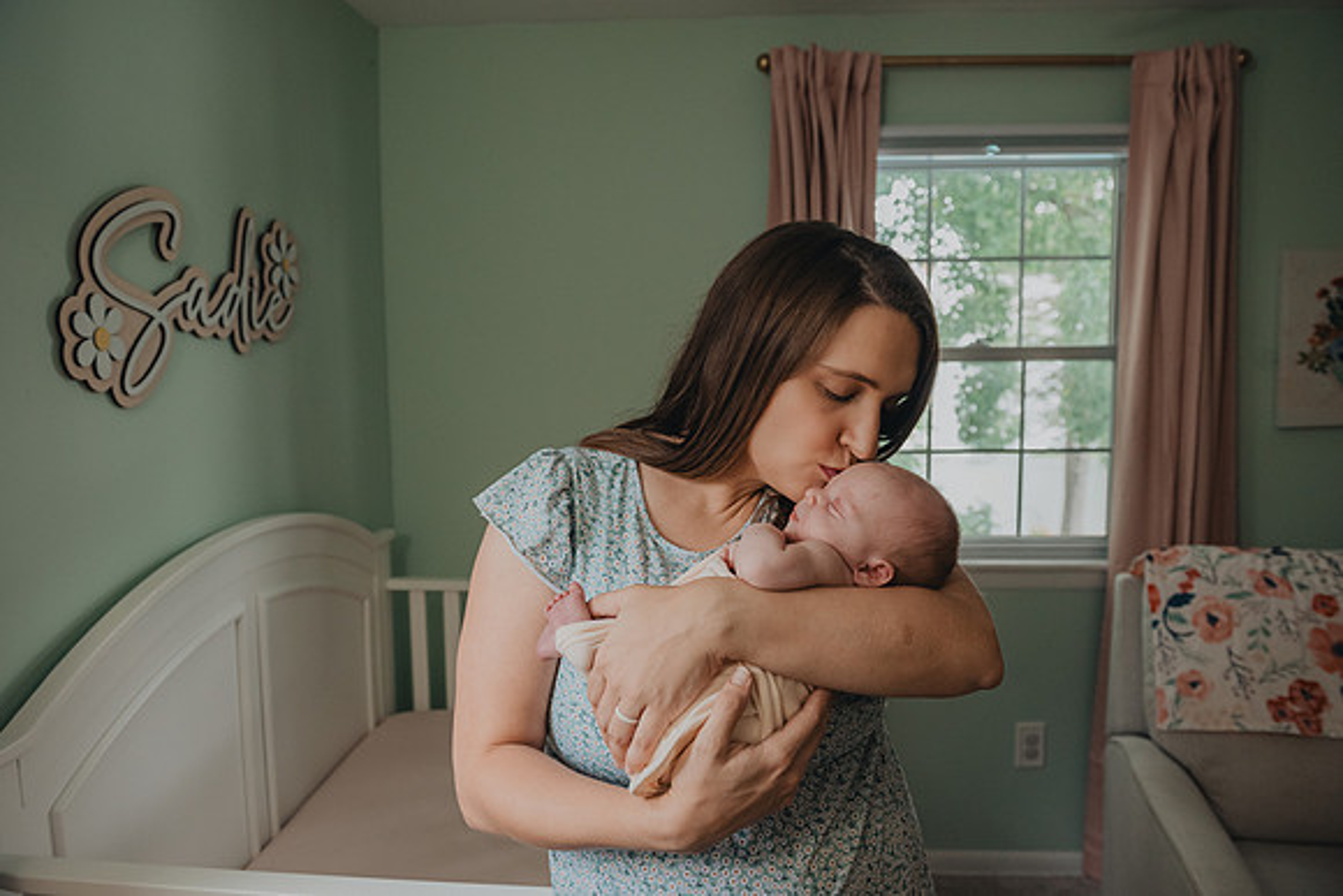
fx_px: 998
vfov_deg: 48.4
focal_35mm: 27
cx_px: 672
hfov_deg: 67.9
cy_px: 448
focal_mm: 26
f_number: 4
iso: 1250
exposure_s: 1/125
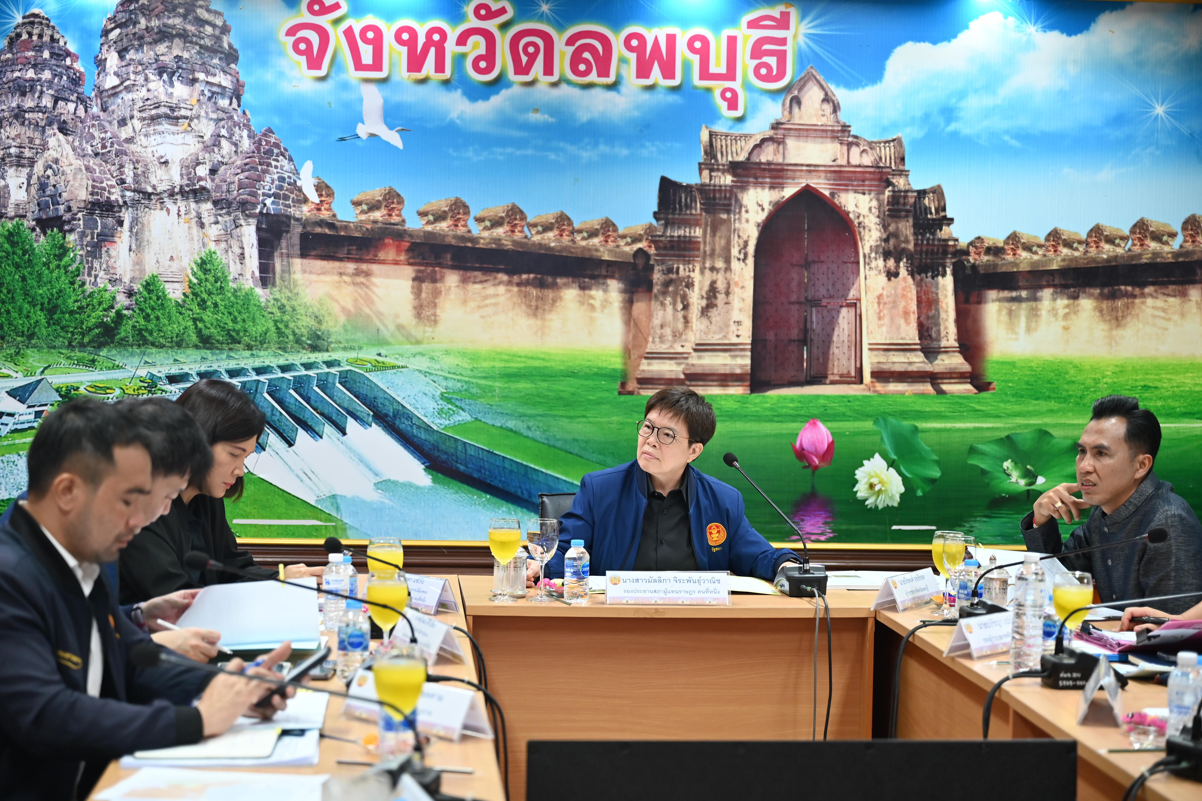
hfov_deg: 32.4
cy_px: 400
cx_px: 601
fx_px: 2069
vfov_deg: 21.9
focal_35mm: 62
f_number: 2.8
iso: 1000
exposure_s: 1/125
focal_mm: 62
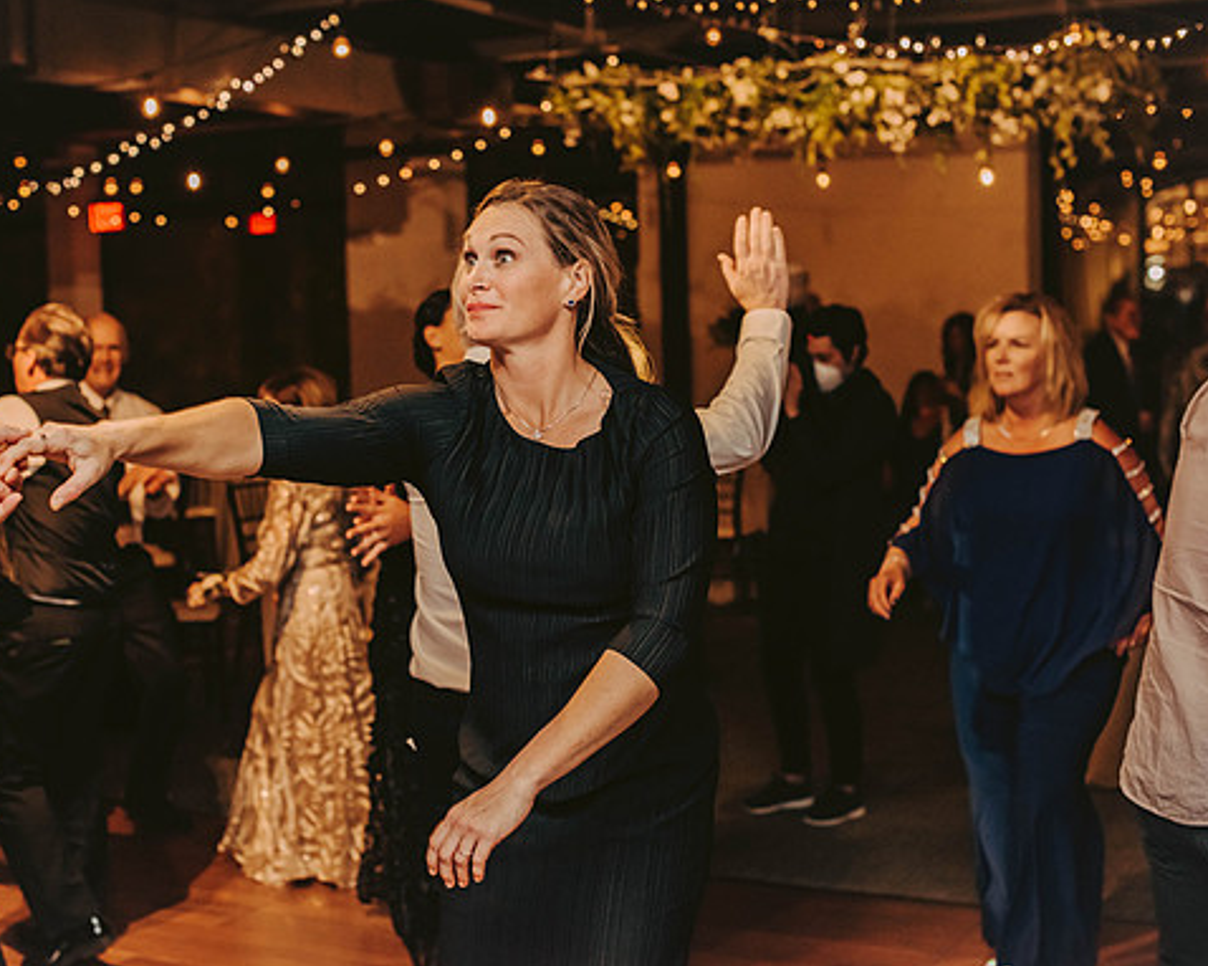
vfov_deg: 26.7
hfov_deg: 32.9
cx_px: 493
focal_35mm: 57
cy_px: 484
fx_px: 2037
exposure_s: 1/200
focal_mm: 50
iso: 2000
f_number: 3.2
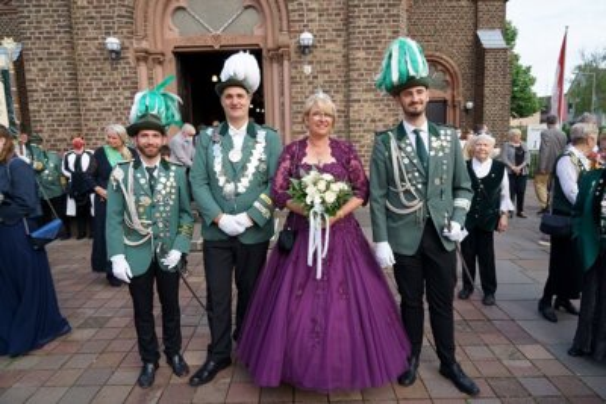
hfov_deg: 73.7
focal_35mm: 24
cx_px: 303
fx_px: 404
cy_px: 202
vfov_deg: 53.2
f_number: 5.6
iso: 100
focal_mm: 24
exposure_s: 1/80
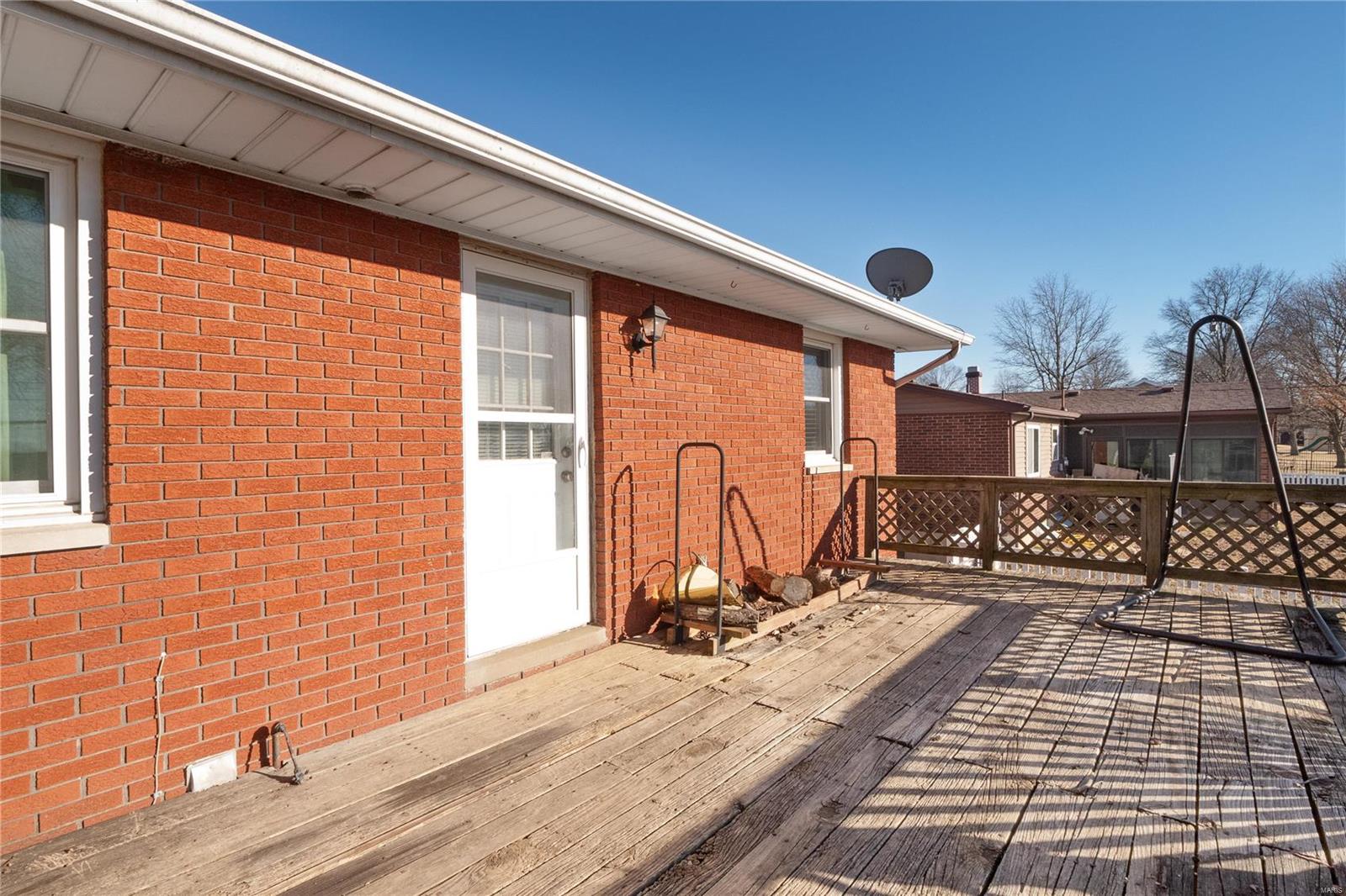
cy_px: 448
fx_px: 598
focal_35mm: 16
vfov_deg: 73.7
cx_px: 673
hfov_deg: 96.7
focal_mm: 8
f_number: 10
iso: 400
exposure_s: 1/320
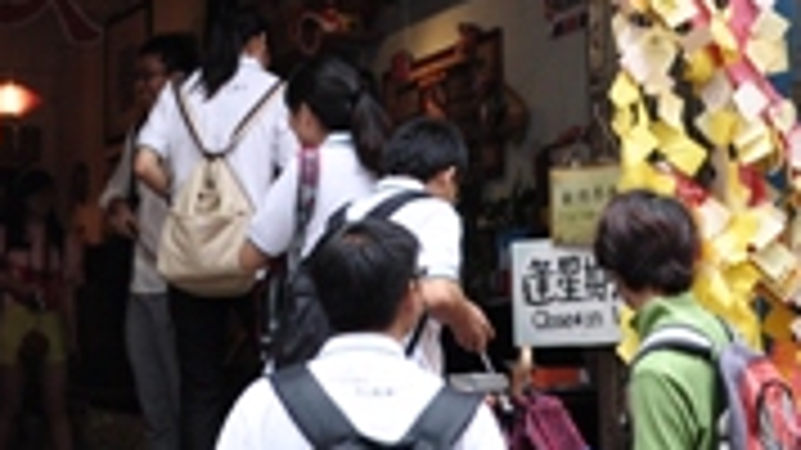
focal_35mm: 95
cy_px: -11
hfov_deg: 22.2
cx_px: 171
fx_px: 2017
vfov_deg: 12.6
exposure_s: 1/100
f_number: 4.5
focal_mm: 18
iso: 400
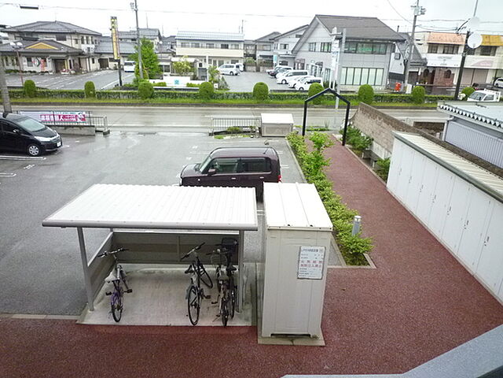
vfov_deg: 54.9
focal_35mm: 25
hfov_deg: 69.4
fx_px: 363
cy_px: 189
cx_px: 252
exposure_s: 1/400
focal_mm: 4.4
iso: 400
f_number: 2.8
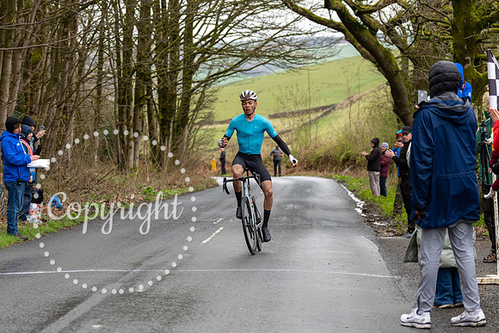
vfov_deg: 10.9
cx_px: 297
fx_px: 1750
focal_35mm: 126
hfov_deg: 16.2
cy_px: 144
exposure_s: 1/1000
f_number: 3.5
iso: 640
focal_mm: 80
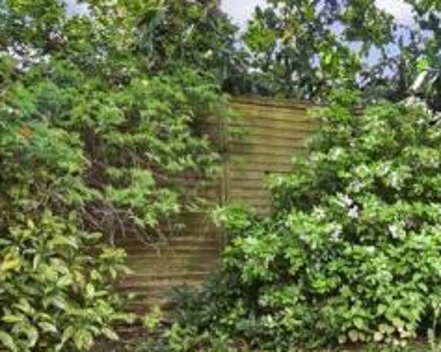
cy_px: 243
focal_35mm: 39
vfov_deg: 37.6
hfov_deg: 41.0
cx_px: 439
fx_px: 508
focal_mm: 10
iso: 400
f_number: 14
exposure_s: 1/40
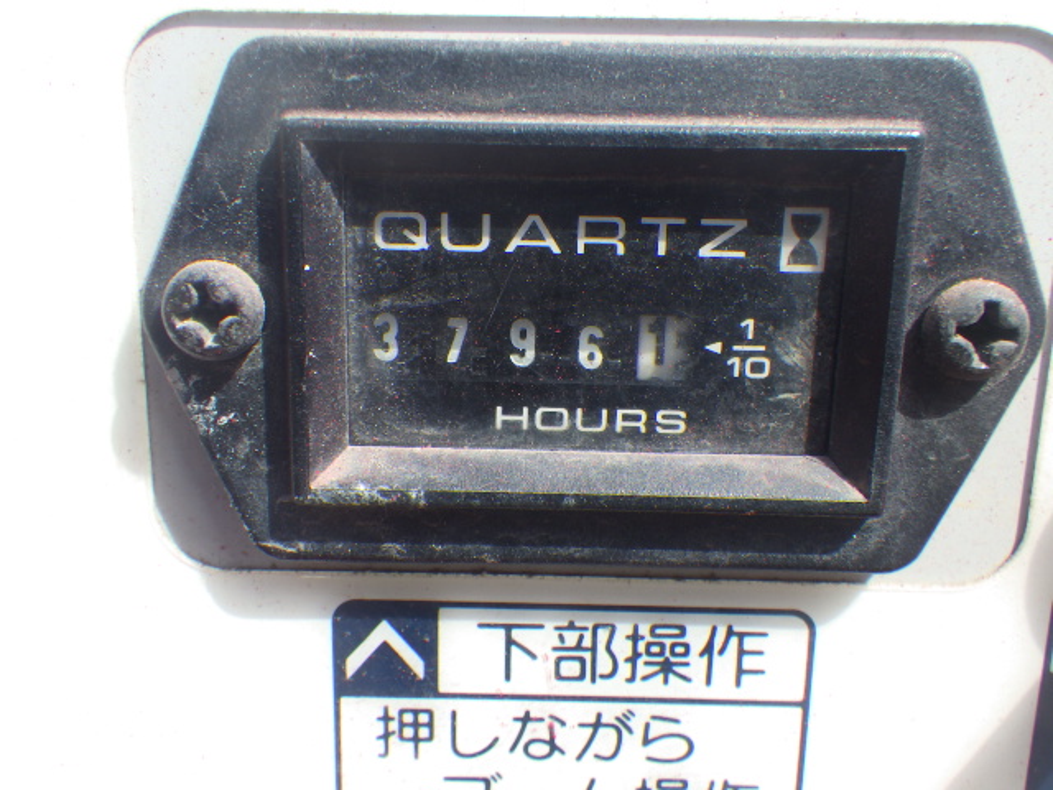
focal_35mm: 34
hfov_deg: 54.0
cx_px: 526
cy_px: 395
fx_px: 1034
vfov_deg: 41.8
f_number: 4.6
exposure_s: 1/200
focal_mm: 6.1
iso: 125
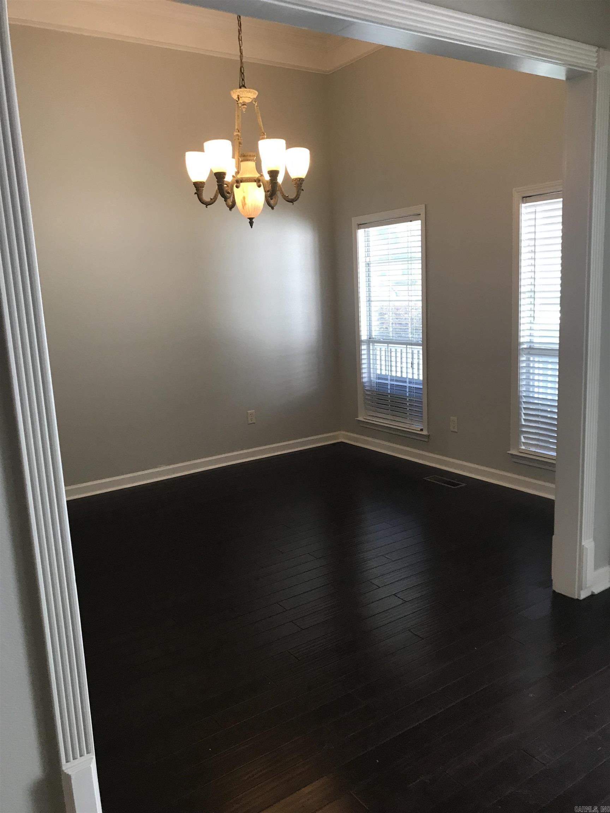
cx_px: 305
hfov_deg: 49.7
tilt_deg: -6.8
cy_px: 406
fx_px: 658
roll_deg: +1.5
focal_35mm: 28
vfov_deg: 63.4
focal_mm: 3.99
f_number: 1.8
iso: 25
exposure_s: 1/30
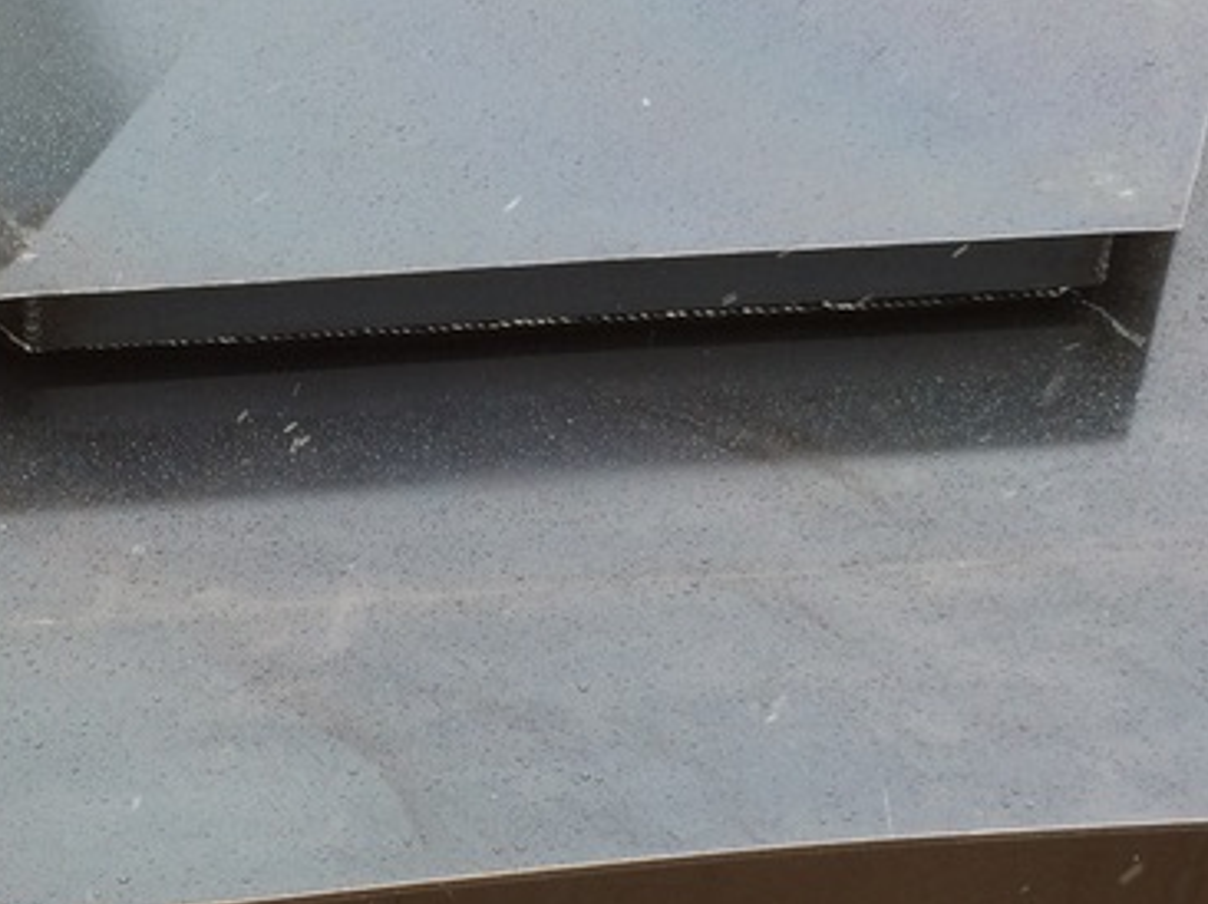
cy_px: 363
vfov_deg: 17.5
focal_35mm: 84
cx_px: 271
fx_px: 2929
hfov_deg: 23.0
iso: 32
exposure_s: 1/206
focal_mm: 4.12
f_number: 2.2
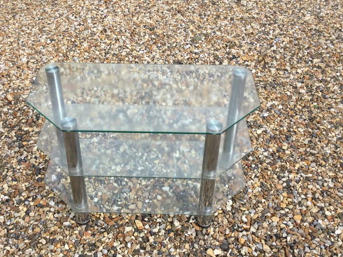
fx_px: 436
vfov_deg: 32.8
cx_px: 150
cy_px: 110
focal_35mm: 44
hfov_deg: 42.9
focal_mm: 3.3
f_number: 2.4
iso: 25
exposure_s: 1/754
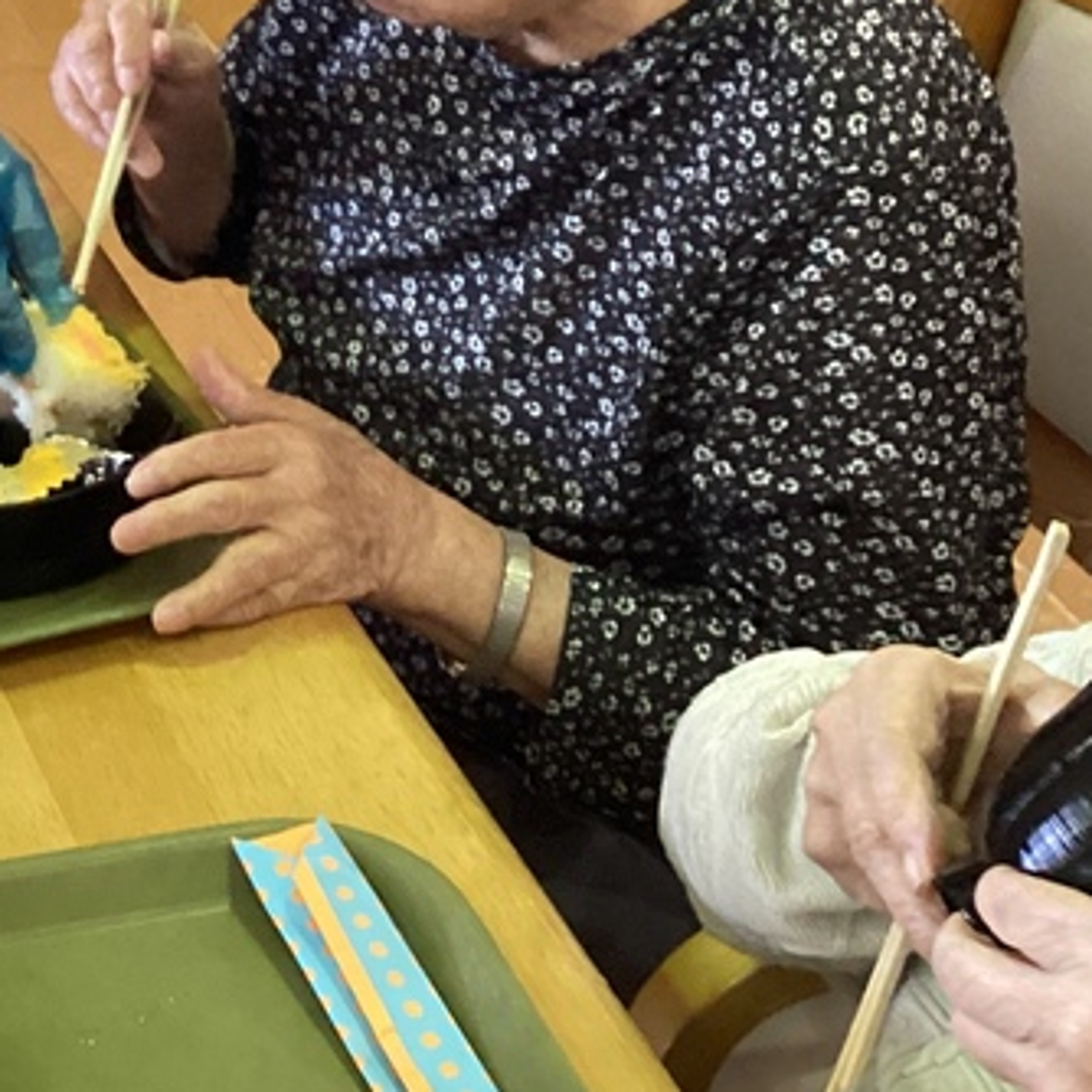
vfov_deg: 20.3
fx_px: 2927
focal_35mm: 82
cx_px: -337
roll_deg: +2.7
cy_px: -75
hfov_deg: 19.5
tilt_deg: -22.9
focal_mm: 3.3
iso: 320
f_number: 2.4
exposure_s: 1/60
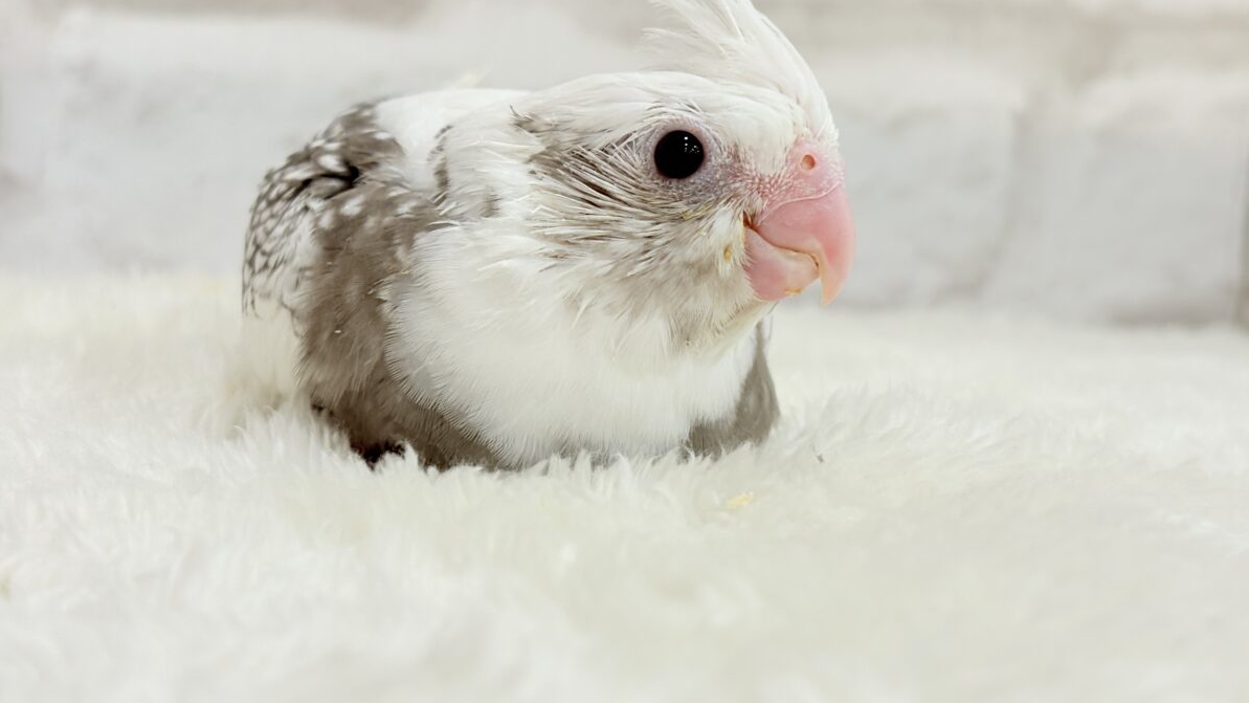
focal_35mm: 57
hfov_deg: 36.6
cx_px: 627
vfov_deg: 21.0
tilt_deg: -3.4
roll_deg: -2.3
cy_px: 272
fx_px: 1888
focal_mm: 5.96
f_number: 1.6
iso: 64
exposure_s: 1/100
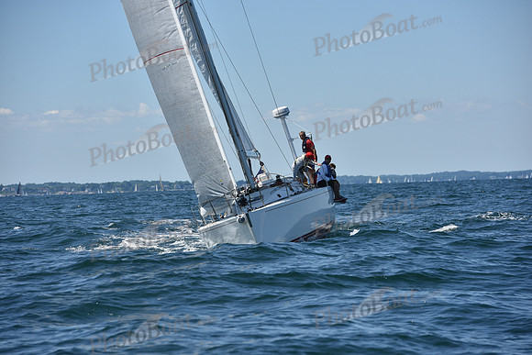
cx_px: 266
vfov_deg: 6.9
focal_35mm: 200
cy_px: 178
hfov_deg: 10.3
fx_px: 2956
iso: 250
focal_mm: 200
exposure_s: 1/1250
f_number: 8
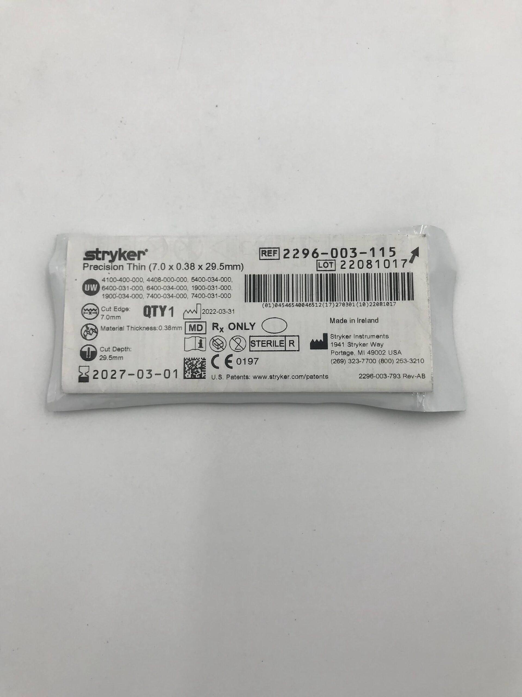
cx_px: 261
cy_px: 348
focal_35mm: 28
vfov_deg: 63.4
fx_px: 563
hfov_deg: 49.7
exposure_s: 1/277
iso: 20
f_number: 1.8
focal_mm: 3.99
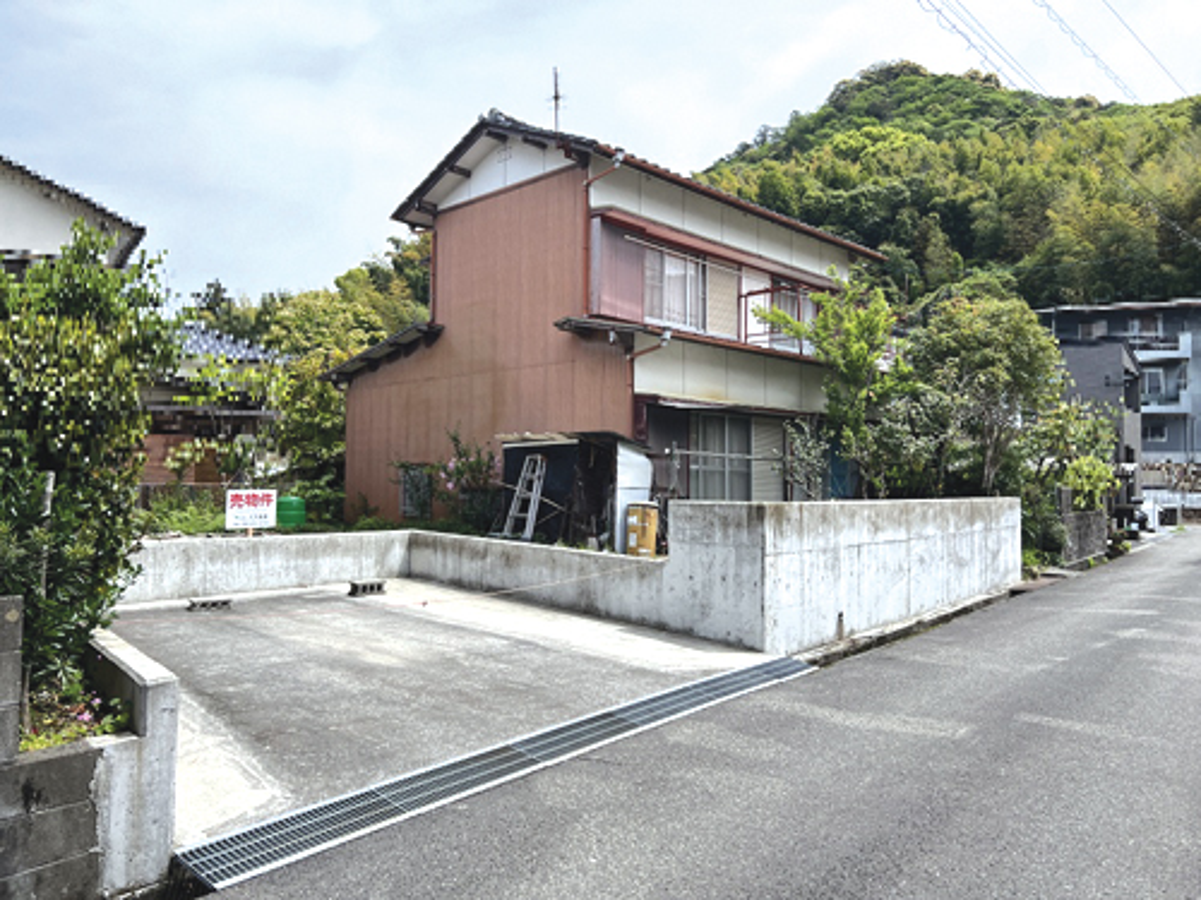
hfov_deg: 67.3
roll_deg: -0.1
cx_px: 600
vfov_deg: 53.1
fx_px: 902
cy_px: 450
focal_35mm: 26
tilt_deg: +2.4
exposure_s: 1/3077
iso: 50
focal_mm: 5.7
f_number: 1.5
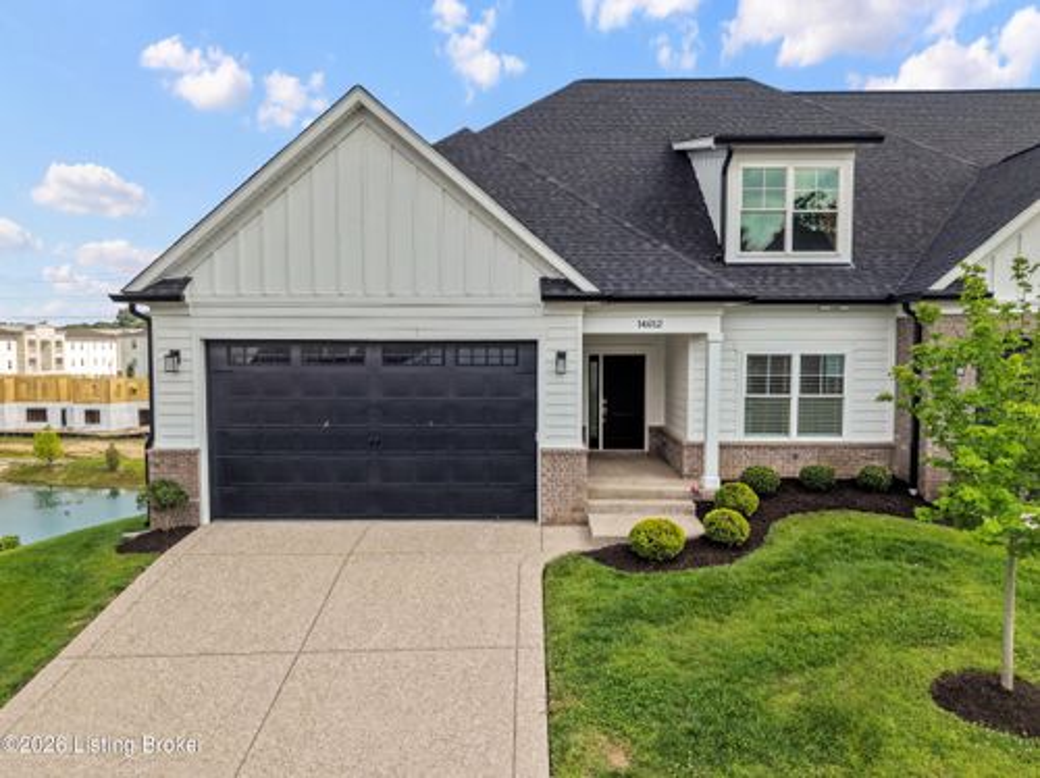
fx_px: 720
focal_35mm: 24
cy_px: 389
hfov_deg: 71.6
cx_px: 520
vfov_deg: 56.7
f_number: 1.8
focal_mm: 8.67
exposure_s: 1/3200
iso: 280
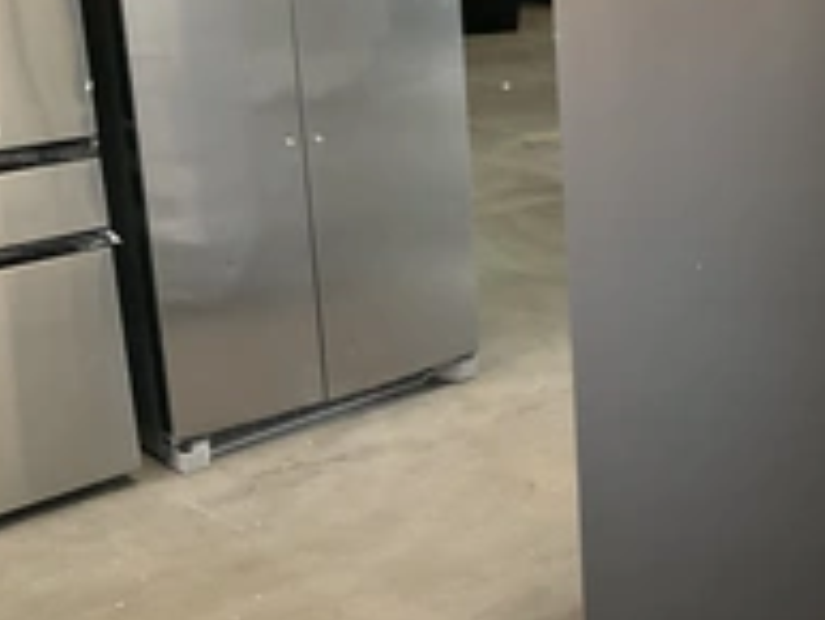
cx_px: 842
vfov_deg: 24.4
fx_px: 1431
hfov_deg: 29.8
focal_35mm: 60
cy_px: 278
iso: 160
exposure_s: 1/60
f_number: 1.8
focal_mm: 3
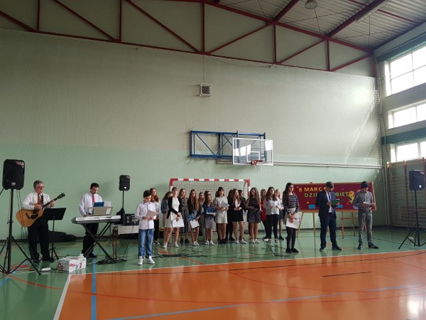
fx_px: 320
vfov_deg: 53.1
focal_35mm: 26
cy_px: 160
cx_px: 213
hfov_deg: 67.3
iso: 80
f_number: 1.7
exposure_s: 1/100
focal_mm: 4.2
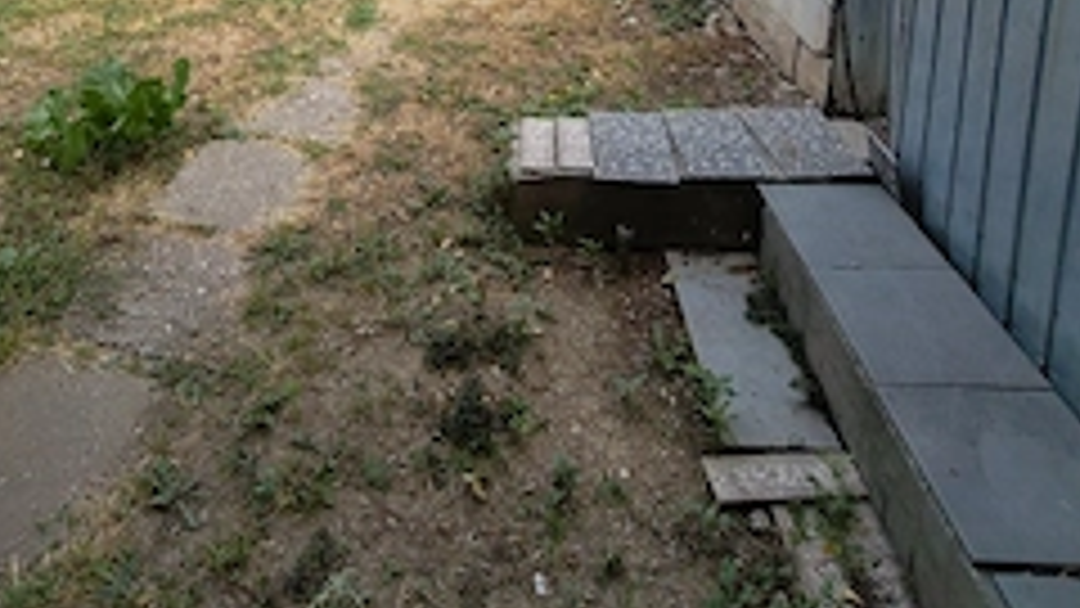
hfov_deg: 65.5
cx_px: 436
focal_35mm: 29
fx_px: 830
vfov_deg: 31.6
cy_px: -167
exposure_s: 1/1000
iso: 50
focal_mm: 1.96
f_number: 2.2
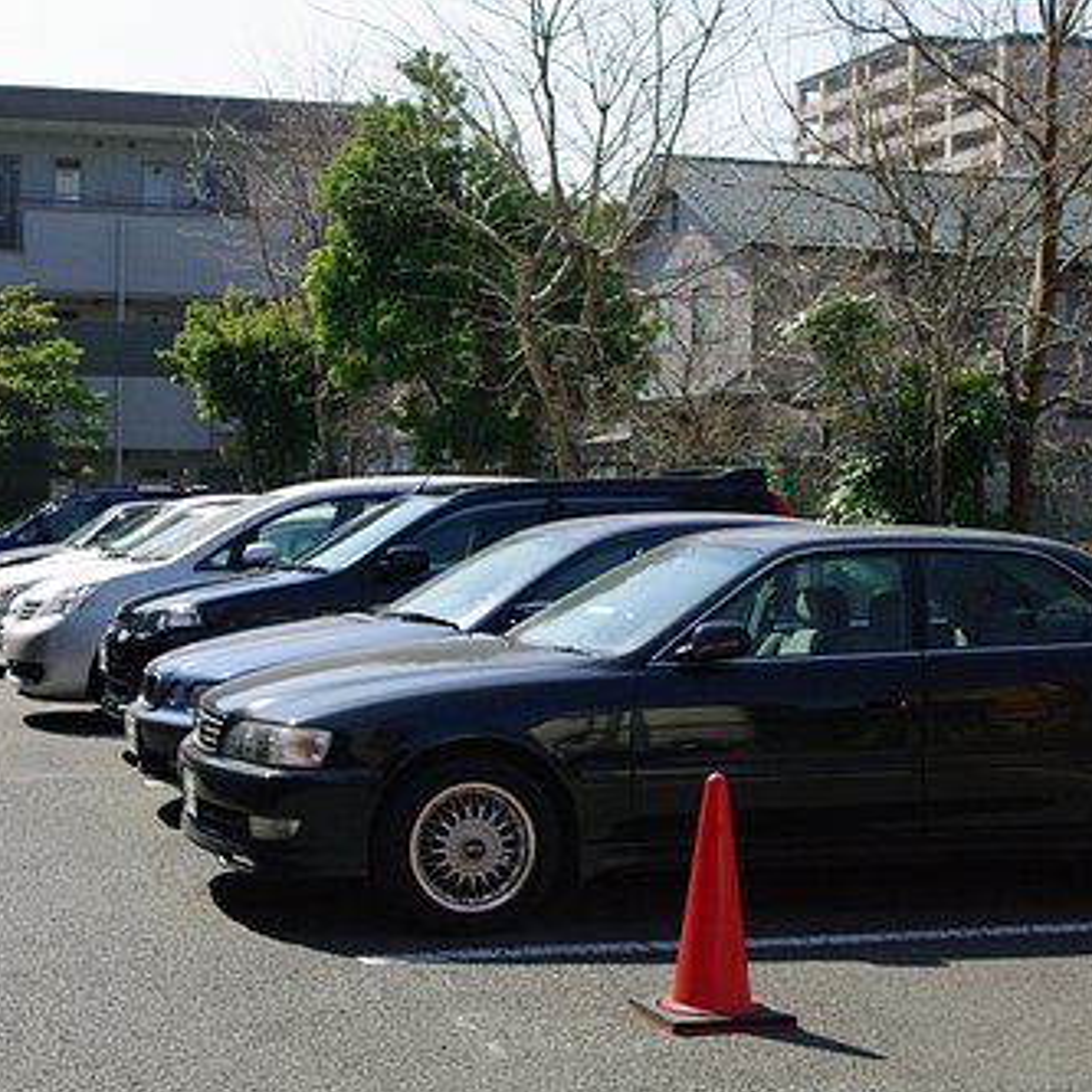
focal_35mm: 61
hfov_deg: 28.2
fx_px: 2165
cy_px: 554
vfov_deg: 28.3
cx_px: 387
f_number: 7.1
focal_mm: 31
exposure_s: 1/2000
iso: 1250
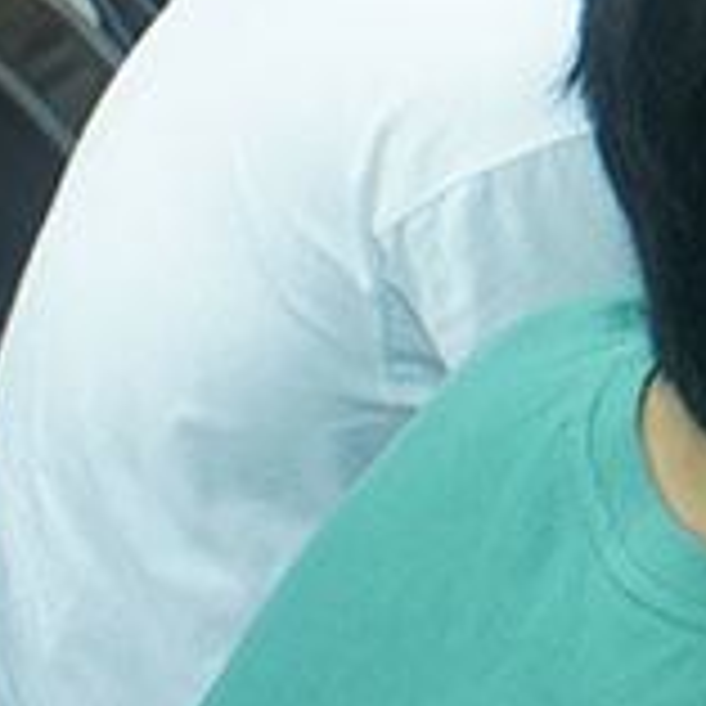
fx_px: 3000
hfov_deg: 11.2
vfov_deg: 12.9
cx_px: 1686
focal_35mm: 130
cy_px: -274
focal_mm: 16
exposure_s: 1/30
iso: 400
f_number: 2.8
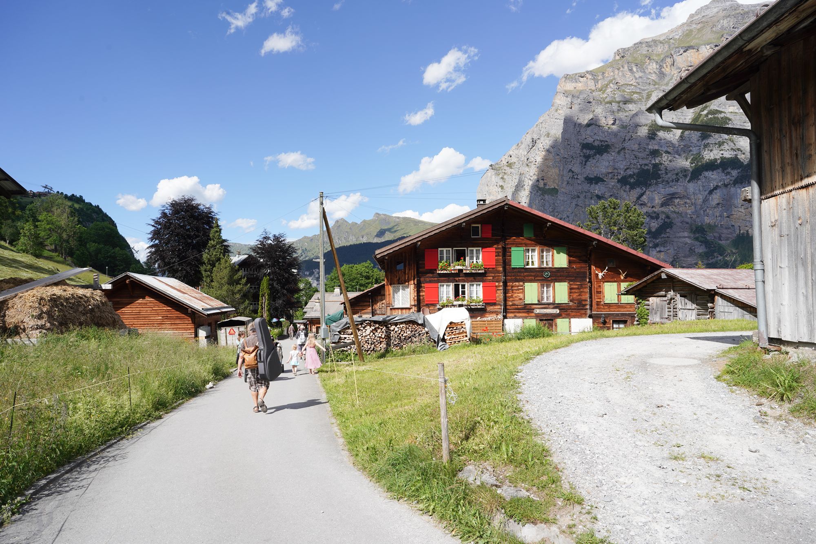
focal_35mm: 24
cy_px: 272
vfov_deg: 53.1
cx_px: 408
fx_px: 544
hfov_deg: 73.7
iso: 100
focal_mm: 24
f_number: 13
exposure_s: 1/100
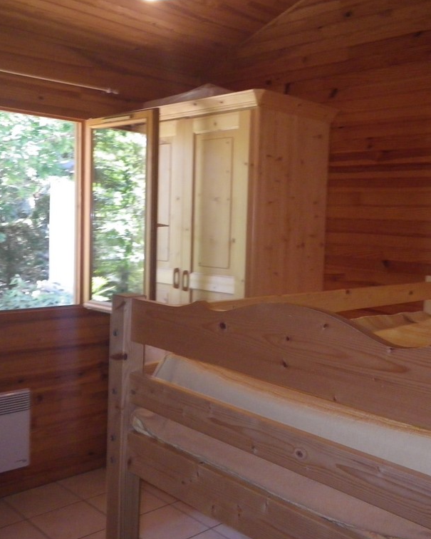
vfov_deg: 49.1
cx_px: 215
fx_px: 590
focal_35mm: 37
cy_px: 272
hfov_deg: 40.1
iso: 400
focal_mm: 5
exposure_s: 1/50
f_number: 3.5
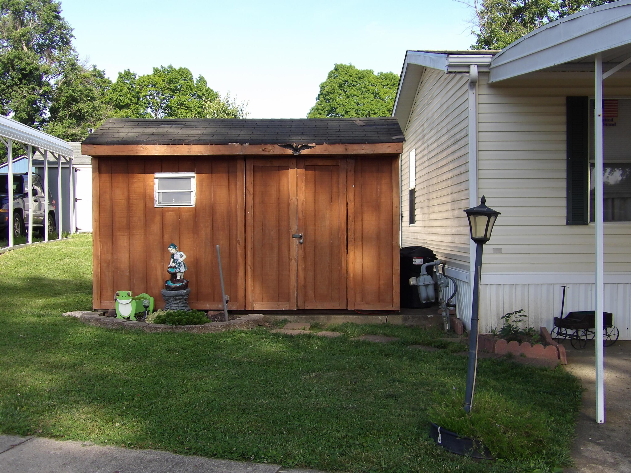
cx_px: 316
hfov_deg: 47.9
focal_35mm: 39
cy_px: 236
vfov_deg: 36.8
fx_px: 711
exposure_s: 1/251
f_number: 3.7
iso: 100
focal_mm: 7
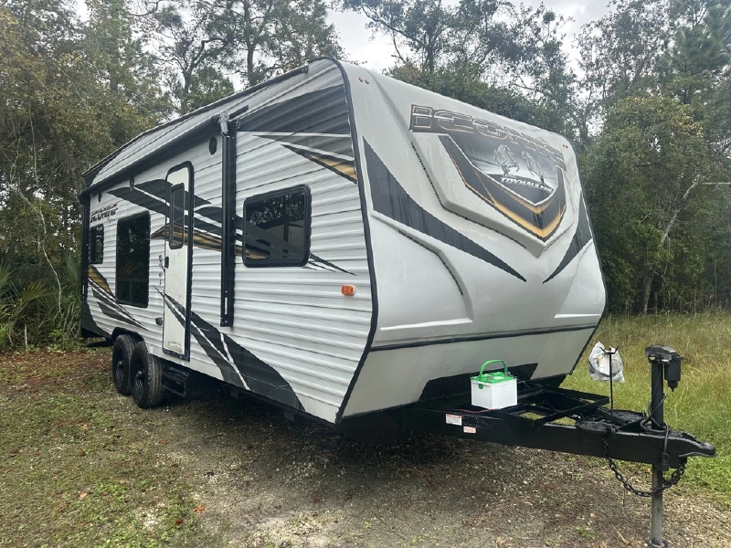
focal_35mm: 24
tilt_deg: +1.0
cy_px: 274
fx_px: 507
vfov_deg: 56.8
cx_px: 366
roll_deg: +0.4
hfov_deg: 71.6
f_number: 1.78
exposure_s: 1/1412
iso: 80
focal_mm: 6.86
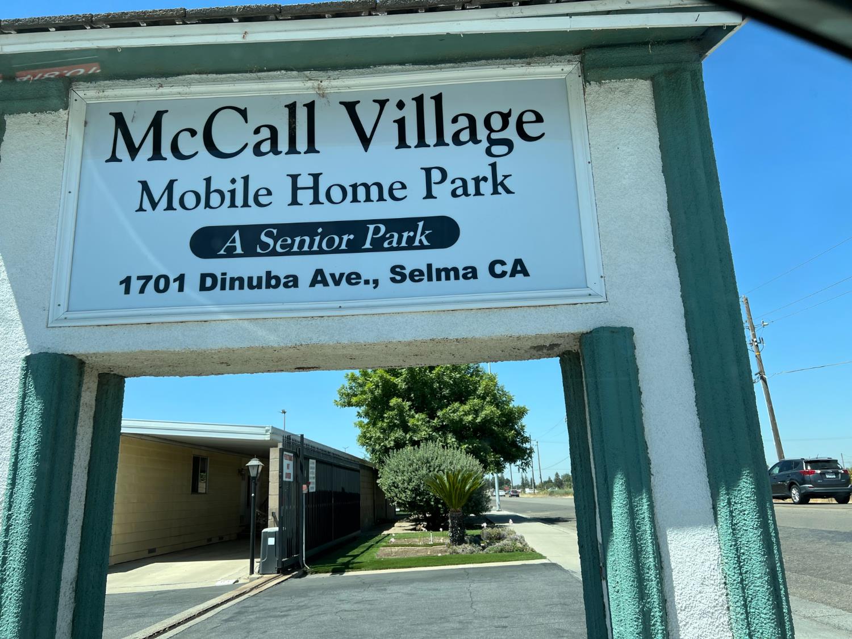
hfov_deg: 67.3
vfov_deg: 53.1
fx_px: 640
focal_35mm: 26
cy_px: 320
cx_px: 426
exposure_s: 1/2208
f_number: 1.5
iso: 50
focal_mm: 5.7
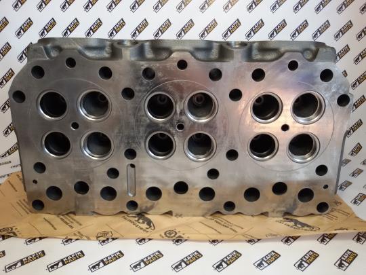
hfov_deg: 58.4
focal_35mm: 31
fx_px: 328
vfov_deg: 45.4
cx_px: 183
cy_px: 138
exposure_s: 1/33
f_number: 2.4
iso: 64
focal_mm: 2.93
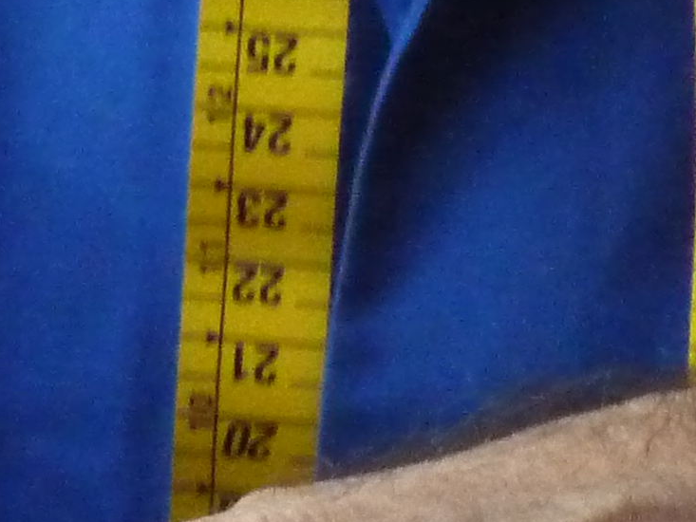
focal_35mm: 606
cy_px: 1266
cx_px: -778
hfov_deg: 3.2
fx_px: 12186
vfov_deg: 2.4
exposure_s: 1/40
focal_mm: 18.2
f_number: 4.4
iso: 800
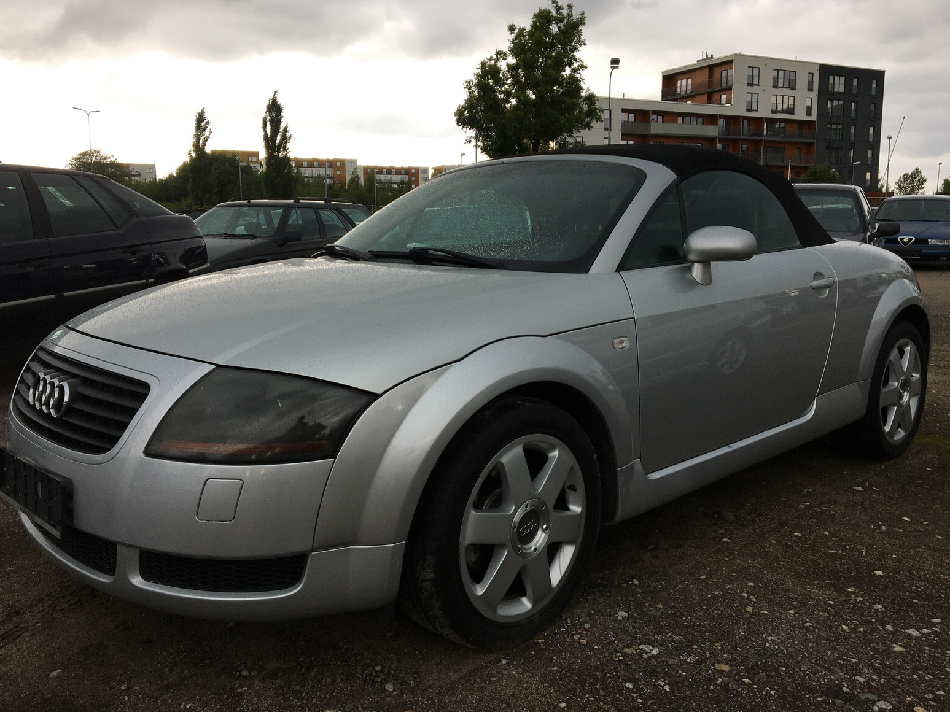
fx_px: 823
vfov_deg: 46.8
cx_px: 465
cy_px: 348
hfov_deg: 60.0
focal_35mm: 30
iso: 25
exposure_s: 1/155
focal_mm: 4.15
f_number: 2.2
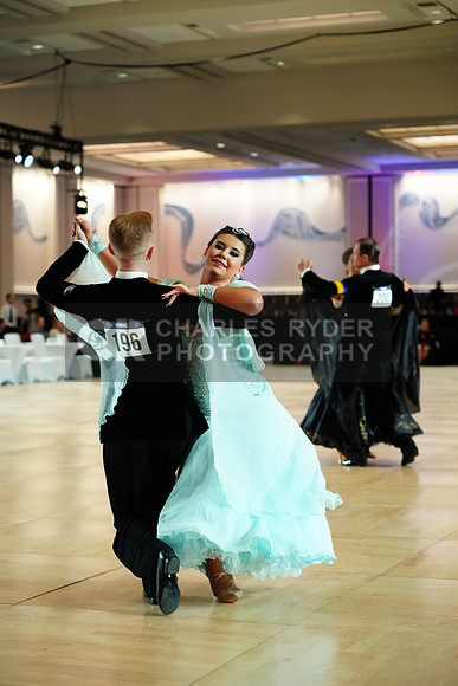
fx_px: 1411
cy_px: 343
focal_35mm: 74
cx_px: 229
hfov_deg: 18.4
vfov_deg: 27.3
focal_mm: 74
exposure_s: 1/500
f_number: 4
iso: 5000
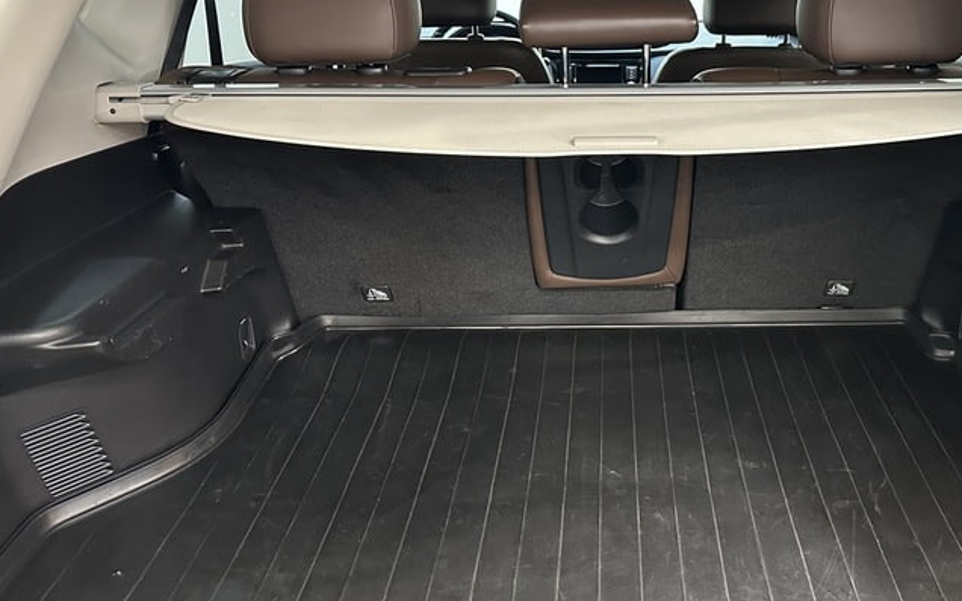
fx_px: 944
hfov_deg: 53.2
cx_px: 620
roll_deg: +0.7
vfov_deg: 35.3
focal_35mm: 36
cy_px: 266
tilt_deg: -18.1
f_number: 1.78
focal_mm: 6.86
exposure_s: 1/33
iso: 800
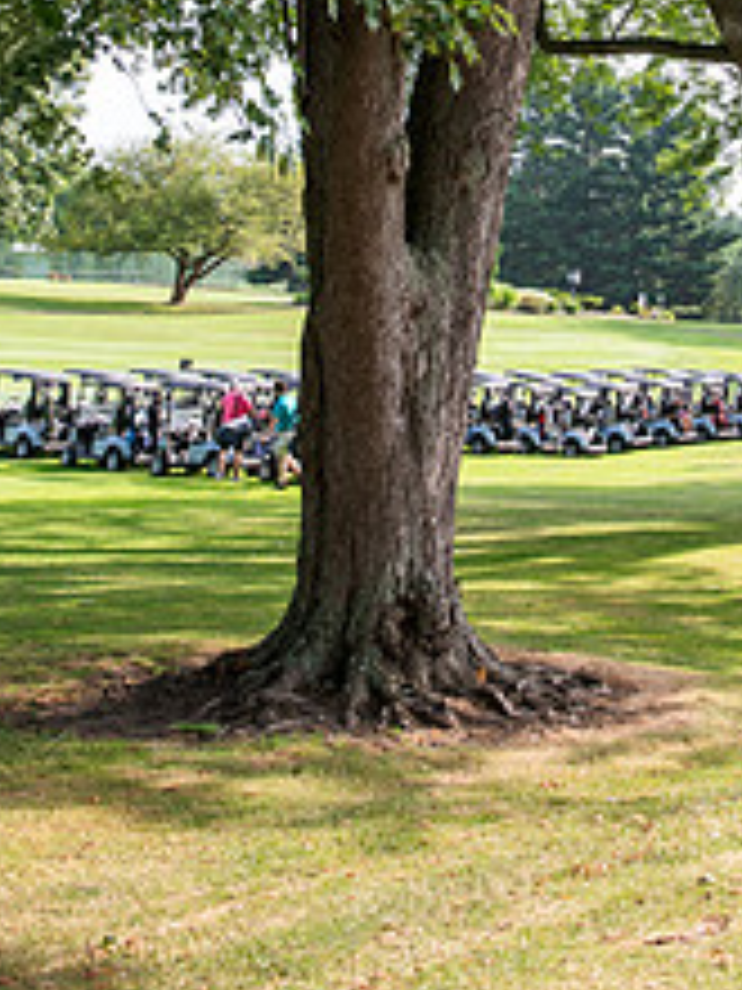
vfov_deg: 29.3
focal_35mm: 63
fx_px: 1801
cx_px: 495
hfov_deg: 23.2
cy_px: 76
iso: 200
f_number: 5.6
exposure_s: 1/200
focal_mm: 32
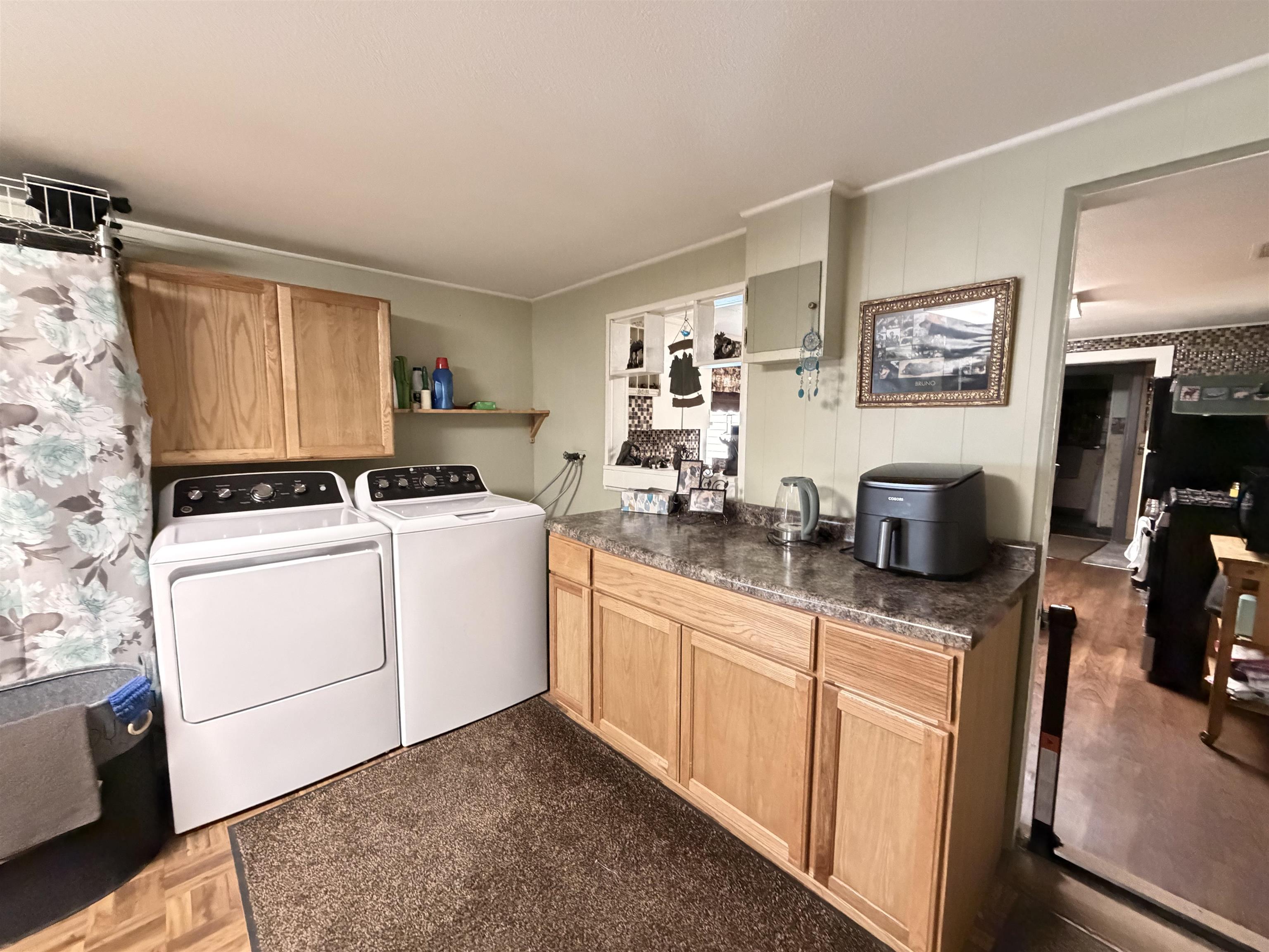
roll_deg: +0.1
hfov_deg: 102.1
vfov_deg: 85.7
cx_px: 634
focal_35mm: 14
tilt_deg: -5.0
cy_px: 476
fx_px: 513
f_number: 2.2
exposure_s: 1/60
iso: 1250
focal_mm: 2.22
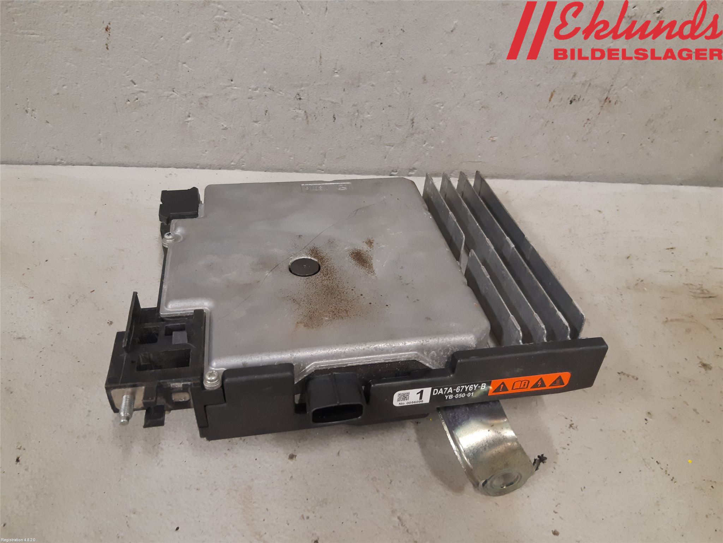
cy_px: 272
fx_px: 543
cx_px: 362
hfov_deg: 67.3
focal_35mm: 26
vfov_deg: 53.1
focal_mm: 3.93
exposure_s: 1/50
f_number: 1.7
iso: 200
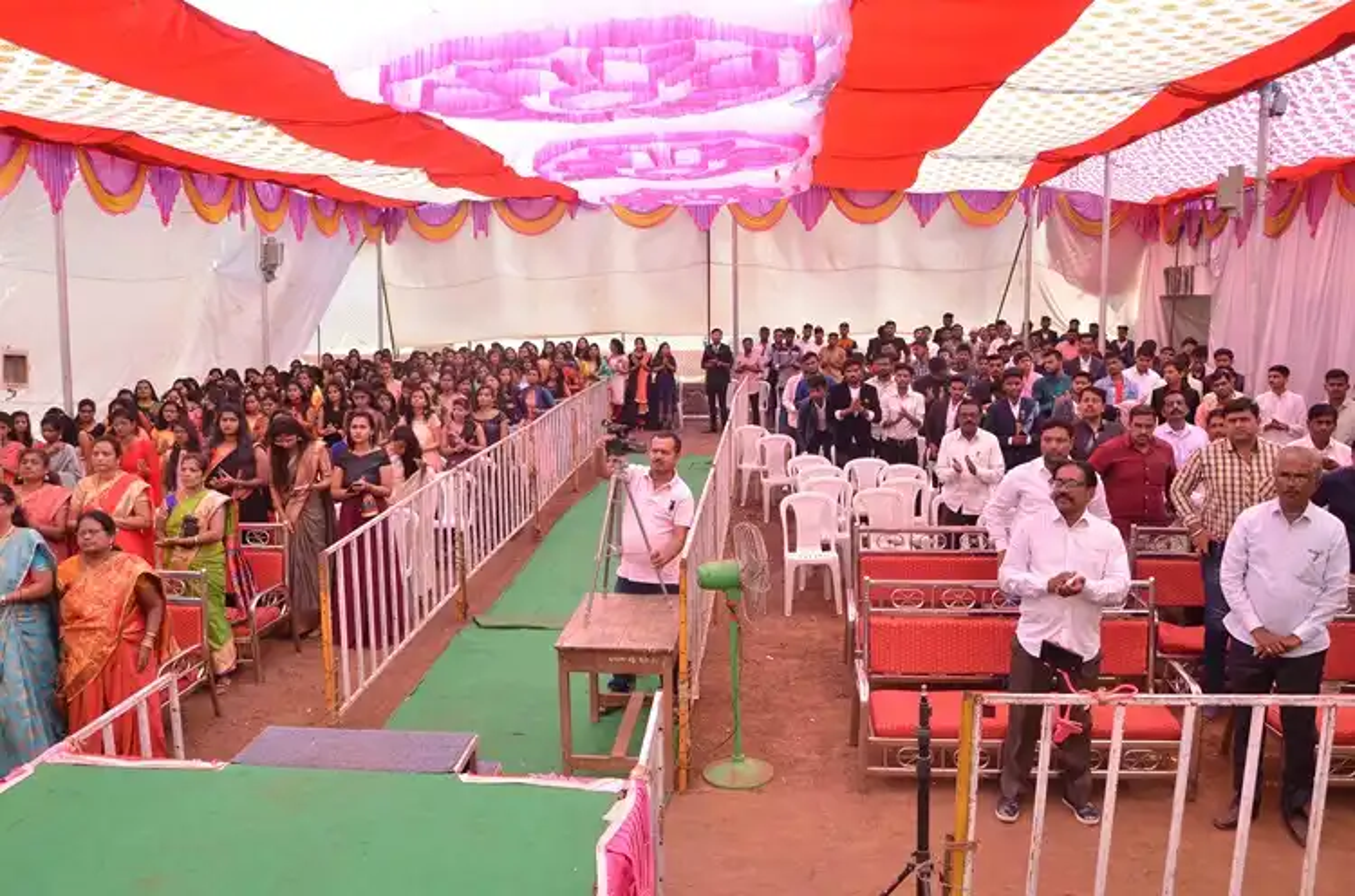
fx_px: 1014
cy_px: 448
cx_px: 678
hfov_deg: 67.5
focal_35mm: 27
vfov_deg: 47.7
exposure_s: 1/160
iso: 320
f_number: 8
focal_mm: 18
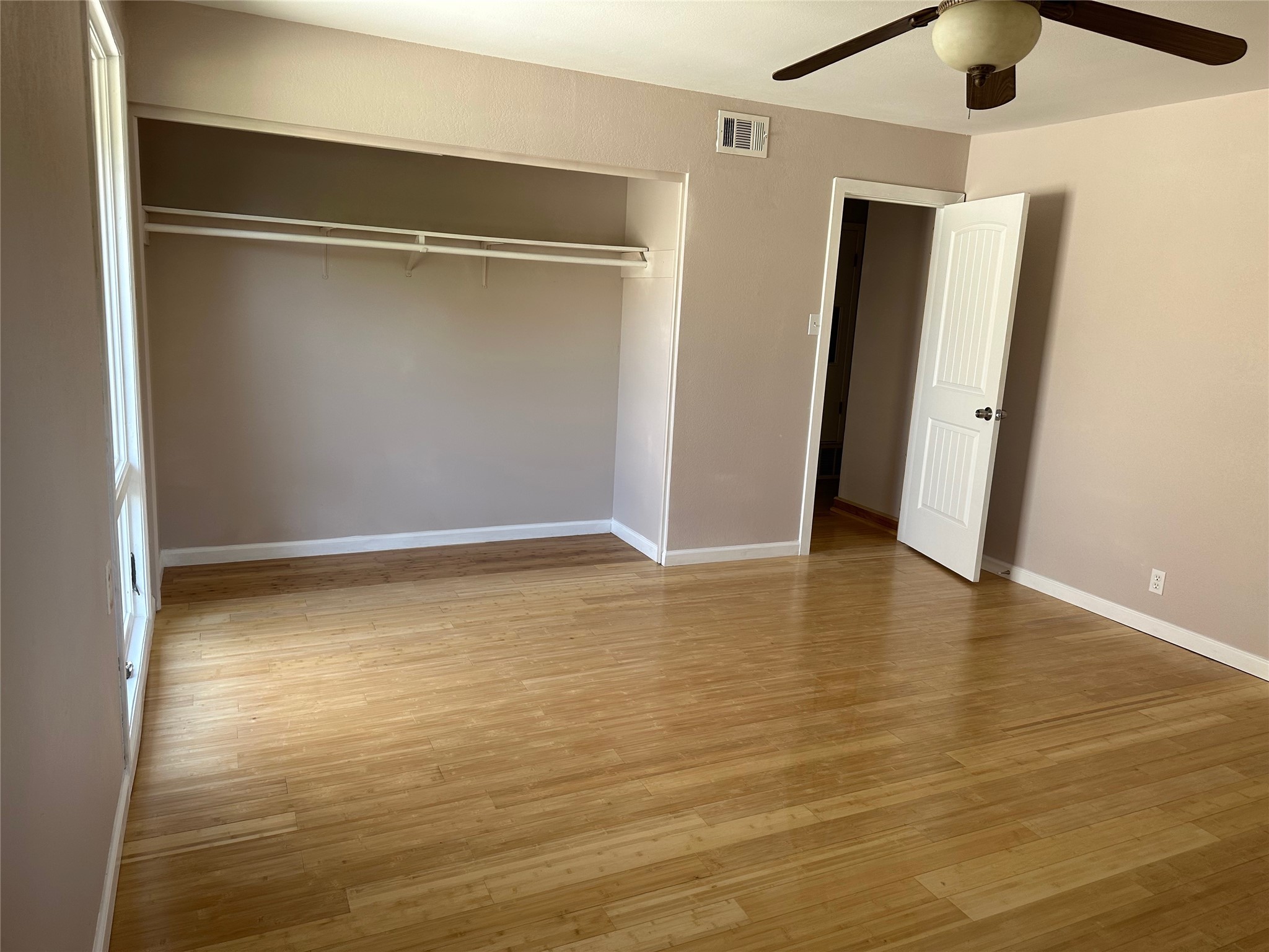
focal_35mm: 24
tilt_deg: -10.5
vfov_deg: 56.8
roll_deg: -2.6
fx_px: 880
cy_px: 476
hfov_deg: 71.6
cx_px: 634
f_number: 1.78
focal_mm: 6.86
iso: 125
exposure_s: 1/121
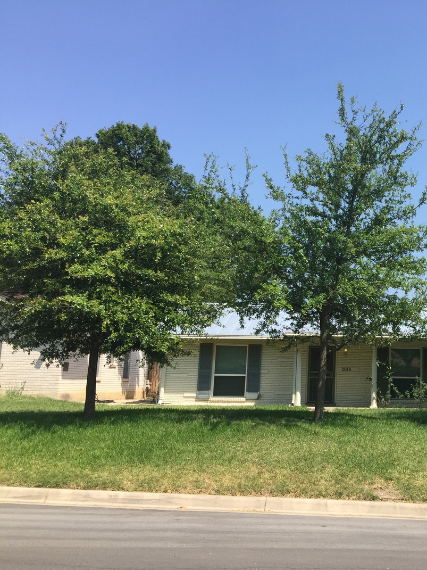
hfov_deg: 34.8
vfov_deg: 47.9
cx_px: 382
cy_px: 283
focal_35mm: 39
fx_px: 642
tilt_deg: +7.9
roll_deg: -1.6
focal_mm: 4.15
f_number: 2.2
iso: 32
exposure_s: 1/1412
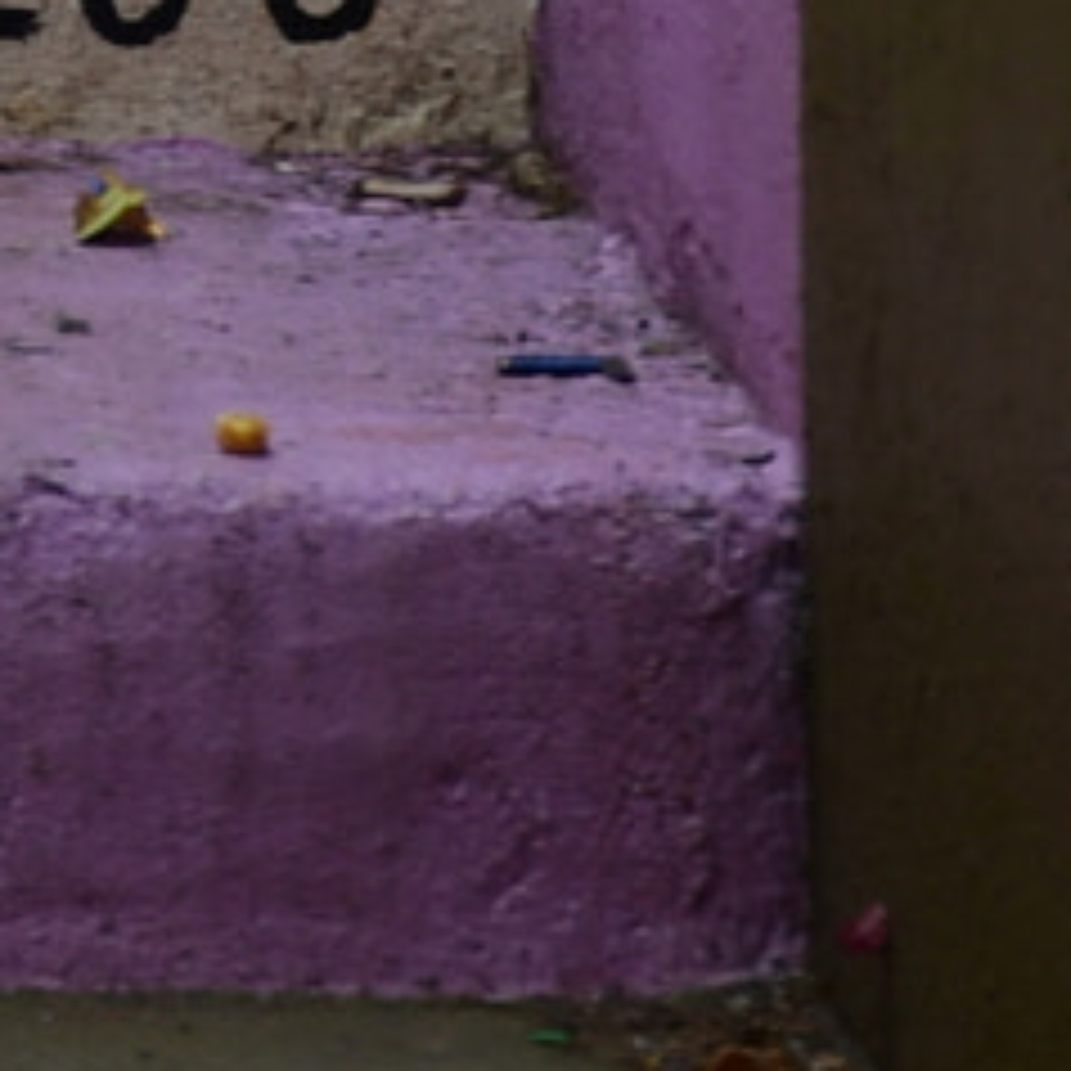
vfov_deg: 2.4
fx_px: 25378
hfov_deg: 2.4
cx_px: -1478
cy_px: -2002
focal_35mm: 725
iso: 100
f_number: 5.3
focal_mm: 66
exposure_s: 1/125
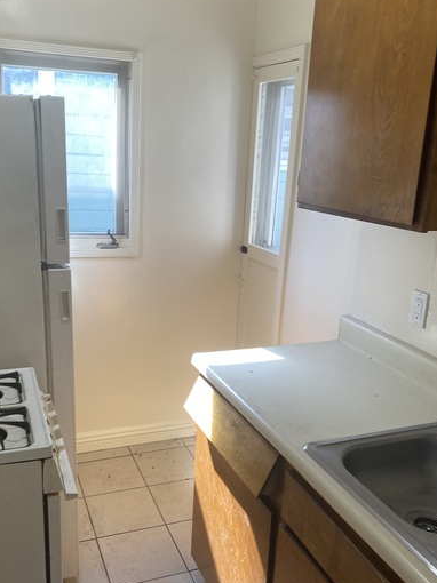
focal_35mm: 34
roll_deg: -3.4
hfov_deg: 41.8
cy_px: 320
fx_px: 573
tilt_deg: -12.1
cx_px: 209
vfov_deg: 53.9
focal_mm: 4.25
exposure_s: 1/120
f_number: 1.8
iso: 40
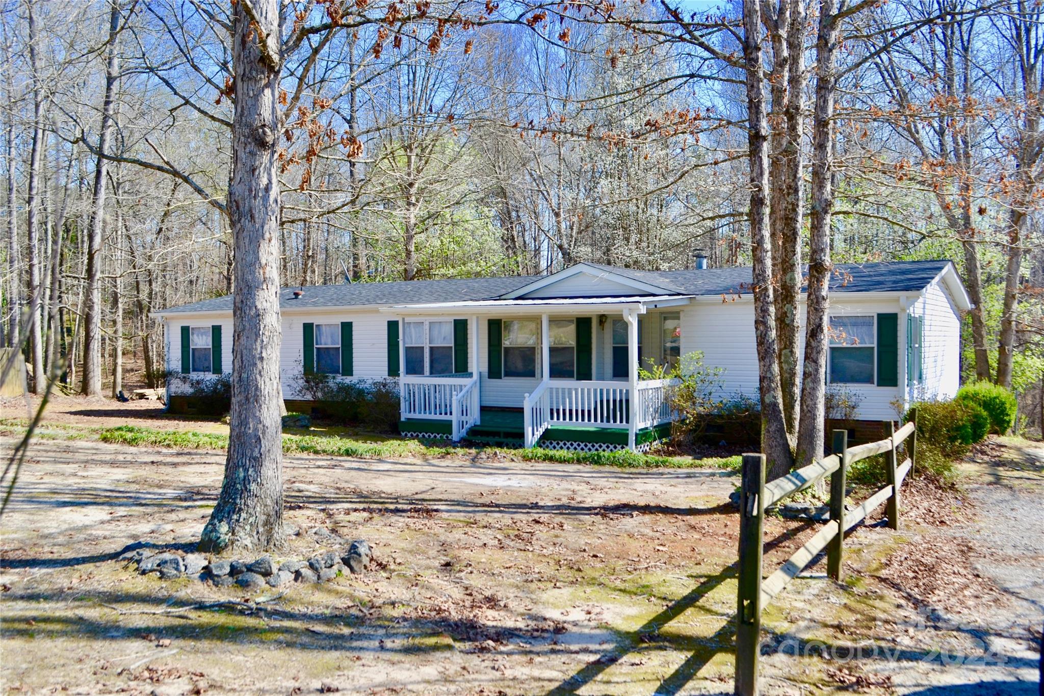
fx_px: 957
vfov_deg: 40.0
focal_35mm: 33
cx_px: 522
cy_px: 348
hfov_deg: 57.2
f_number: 6.3
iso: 100
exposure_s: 1/160
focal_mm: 22
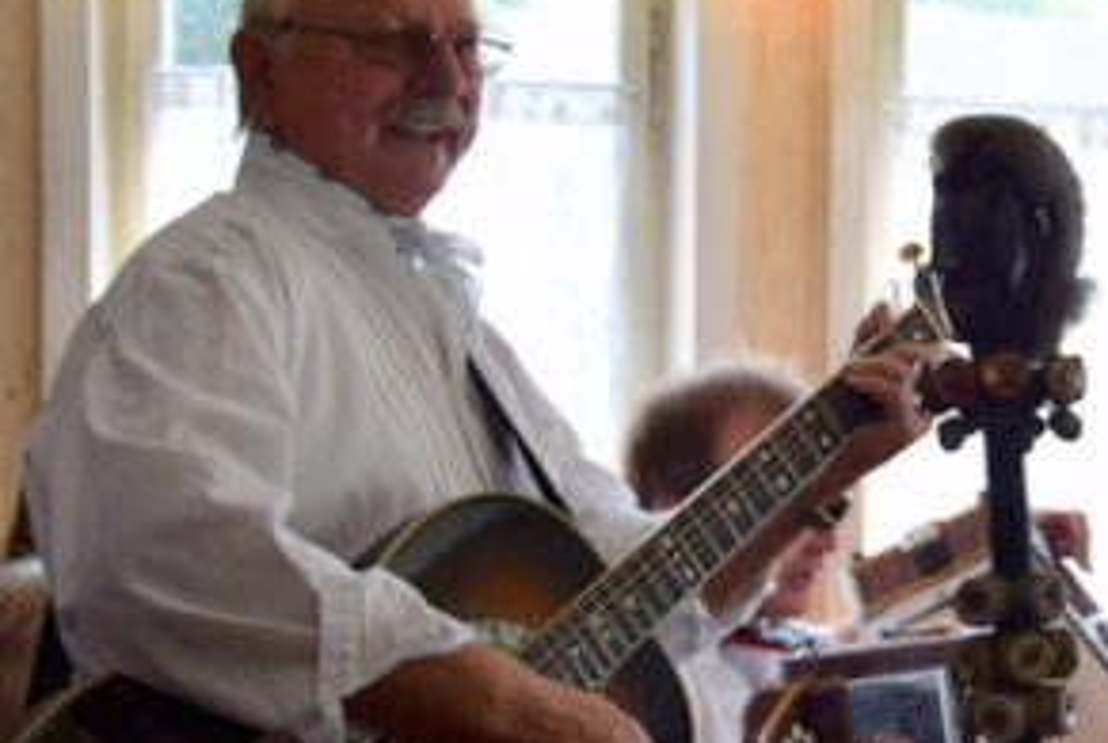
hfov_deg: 23.6
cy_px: 274
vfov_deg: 16.5
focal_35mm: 83
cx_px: 1059
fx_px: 2558
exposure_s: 1/50
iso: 100
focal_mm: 26
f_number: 4
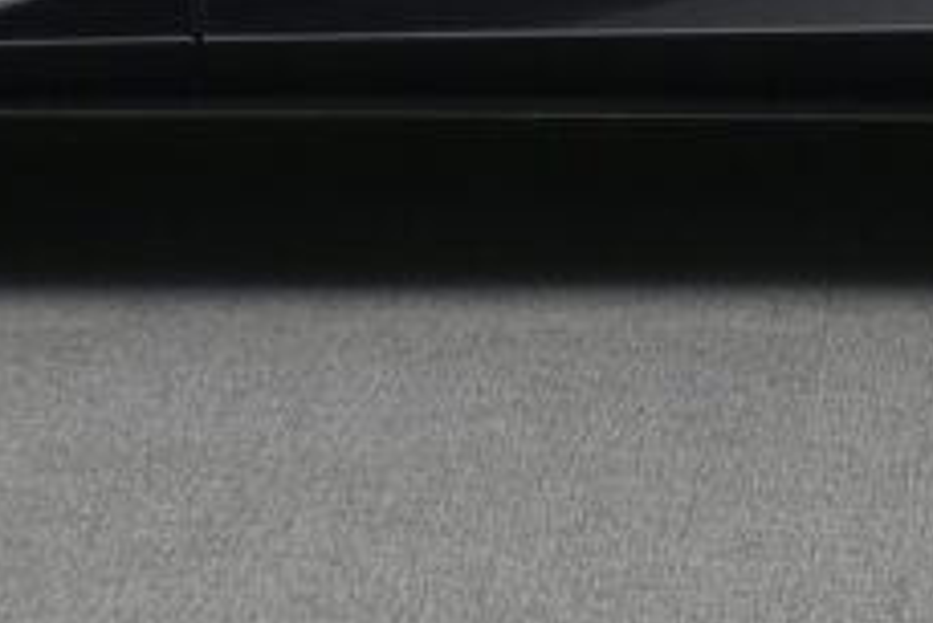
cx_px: 868
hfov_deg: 6.7
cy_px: -906
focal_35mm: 306
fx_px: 7931
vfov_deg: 4.4
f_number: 4.5
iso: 400
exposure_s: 1/40
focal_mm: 27.5
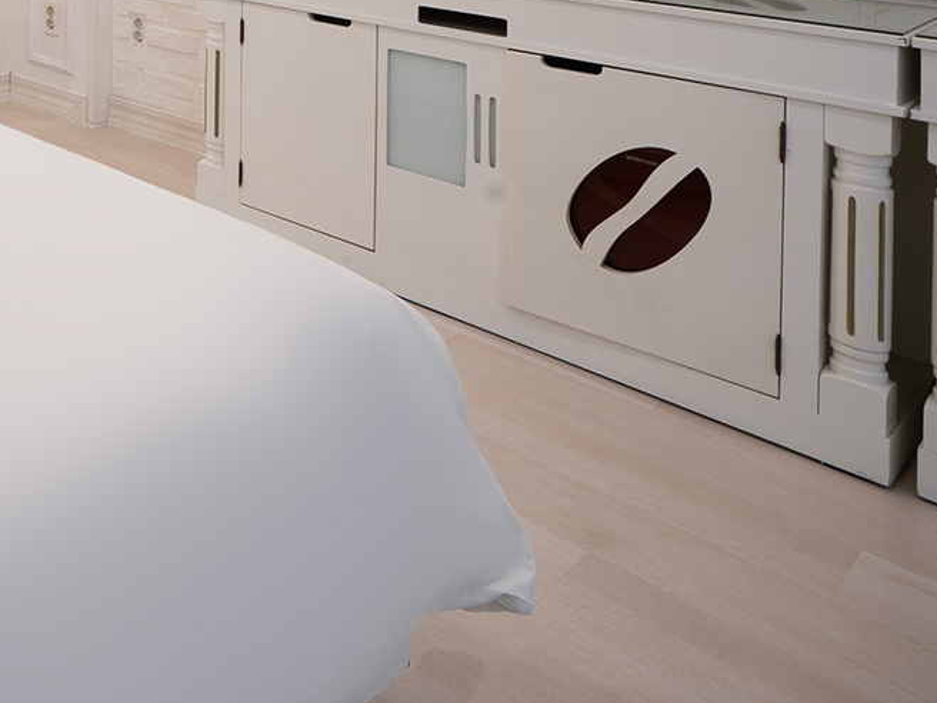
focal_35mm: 36
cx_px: -207
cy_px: -199
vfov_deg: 31.2
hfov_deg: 37.6
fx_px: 974
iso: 100
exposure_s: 1.3
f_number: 11
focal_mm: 12
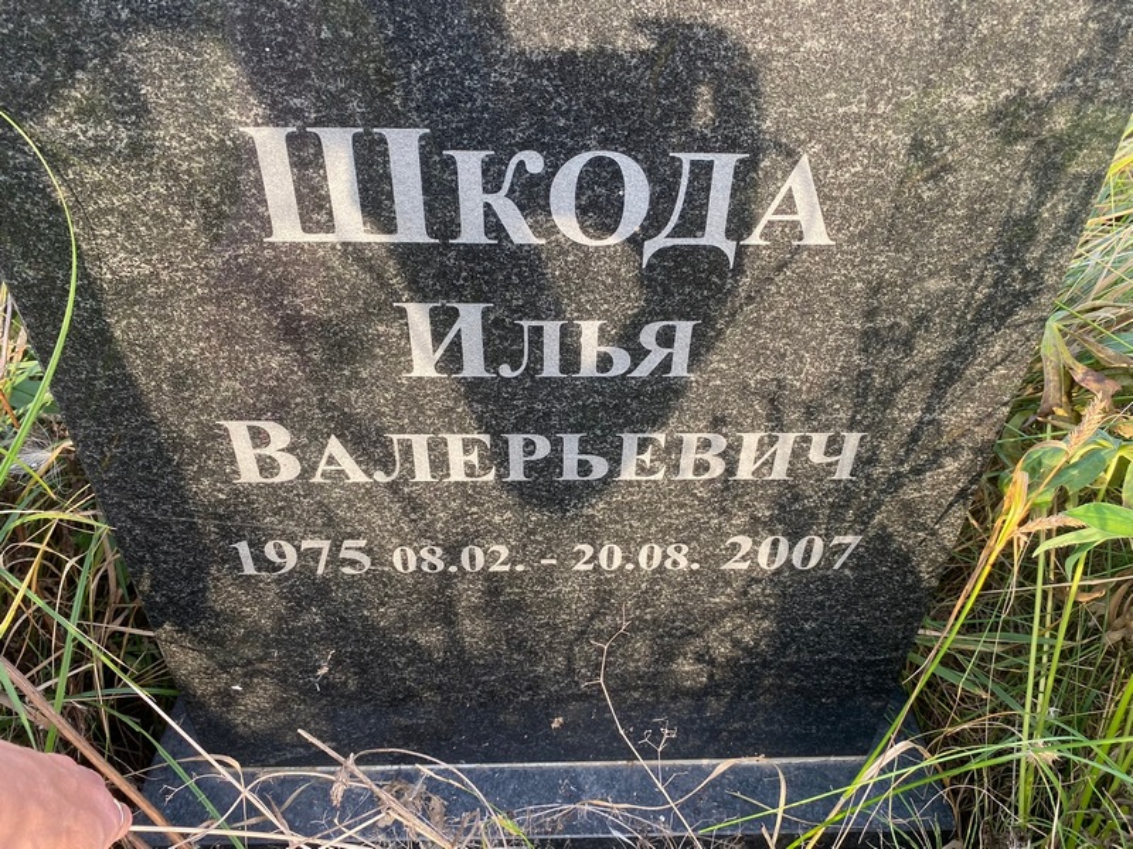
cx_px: 566
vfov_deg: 53.1
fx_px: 851
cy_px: 424
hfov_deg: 67.3
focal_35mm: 26
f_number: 1.8
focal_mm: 4.25
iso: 64
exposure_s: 1/122
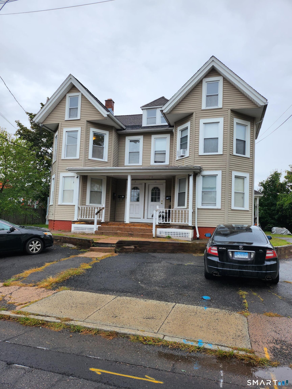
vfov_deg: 71.6
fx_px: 270
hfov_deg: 56.8
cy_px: 194
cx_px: 146
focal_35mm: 24
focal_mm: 5
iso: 50
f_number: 1.8
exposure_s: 1/761
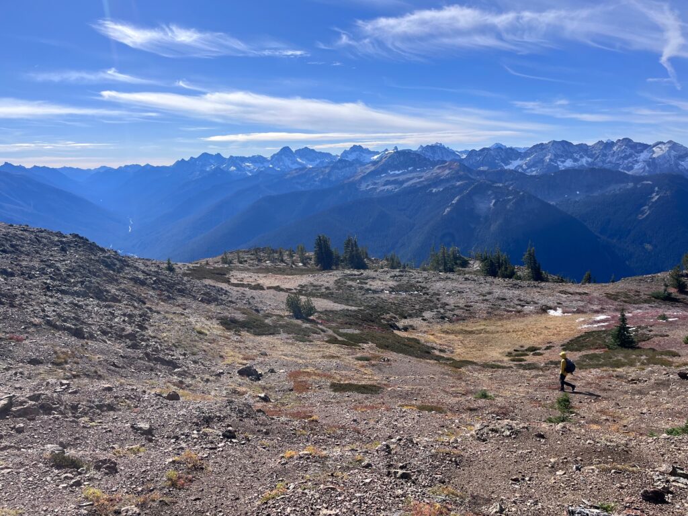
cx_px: 344
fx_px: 517
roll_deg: +1.5
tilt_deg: -11.6
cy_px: 258
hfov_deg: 67.3
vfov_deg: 53.1
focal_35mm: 26
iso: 50
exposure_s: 1/4484
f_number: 1.6
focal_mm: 5.1
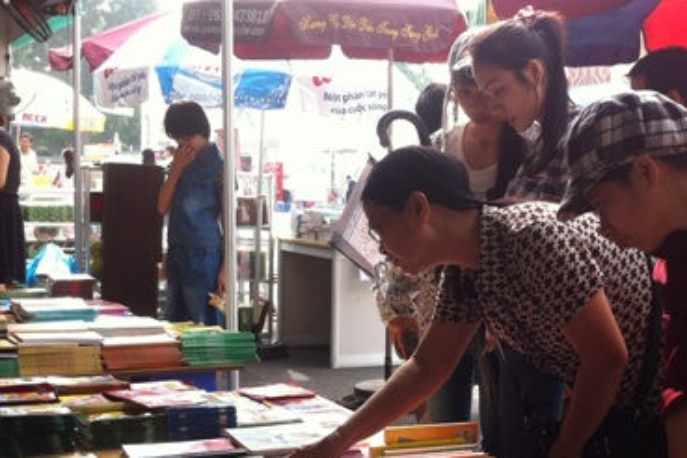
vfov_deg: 21.5
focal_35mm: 63
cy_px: 320
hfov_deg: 31.1
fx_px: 1202
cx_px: 551
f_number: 2.8
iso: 80
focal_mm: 3.85
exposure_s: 1/183
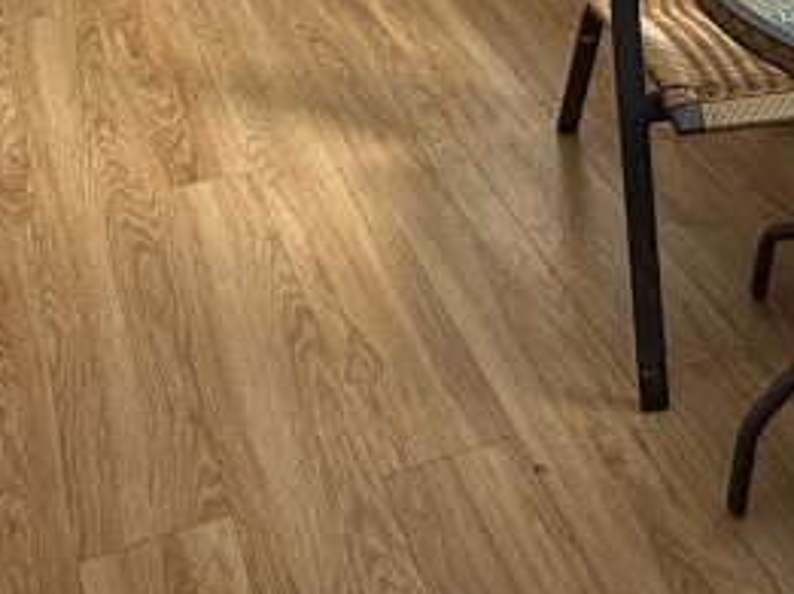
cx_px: 392
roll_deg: +0.2
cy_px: -247
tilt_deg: -15.9
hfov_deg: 35.0
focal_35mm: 55
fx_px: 1260
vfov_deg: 22.6
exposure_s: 1/184
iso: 64
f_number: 2.2
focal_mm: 2.22
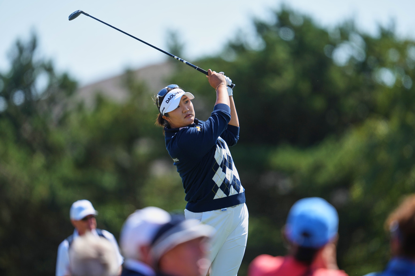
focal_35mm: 400
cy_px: 138
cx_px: 208
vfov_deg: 3.4
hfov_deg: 5.2
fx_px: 4609
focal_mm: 400
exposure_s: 1/2500
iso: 250
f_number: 2.8
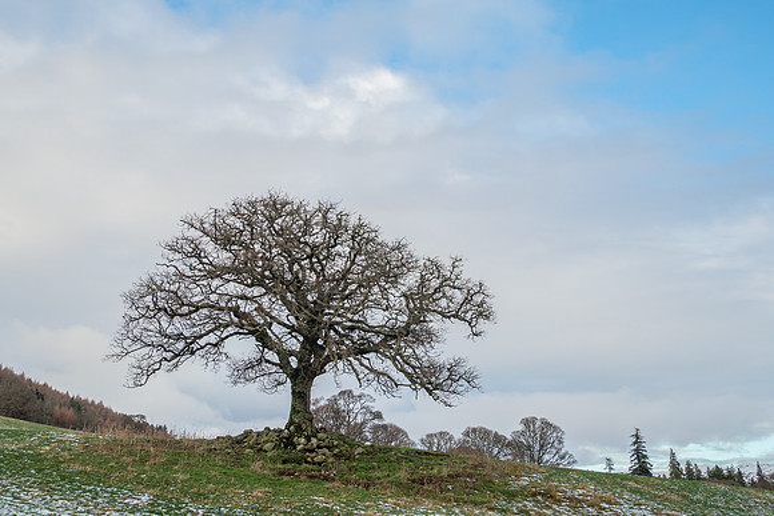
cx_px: 387
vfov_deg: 37.5
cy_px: 258
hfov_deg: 53.9
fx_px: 760
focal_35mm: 35
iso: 200
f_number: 7.1
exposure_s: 1/160
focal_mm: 17
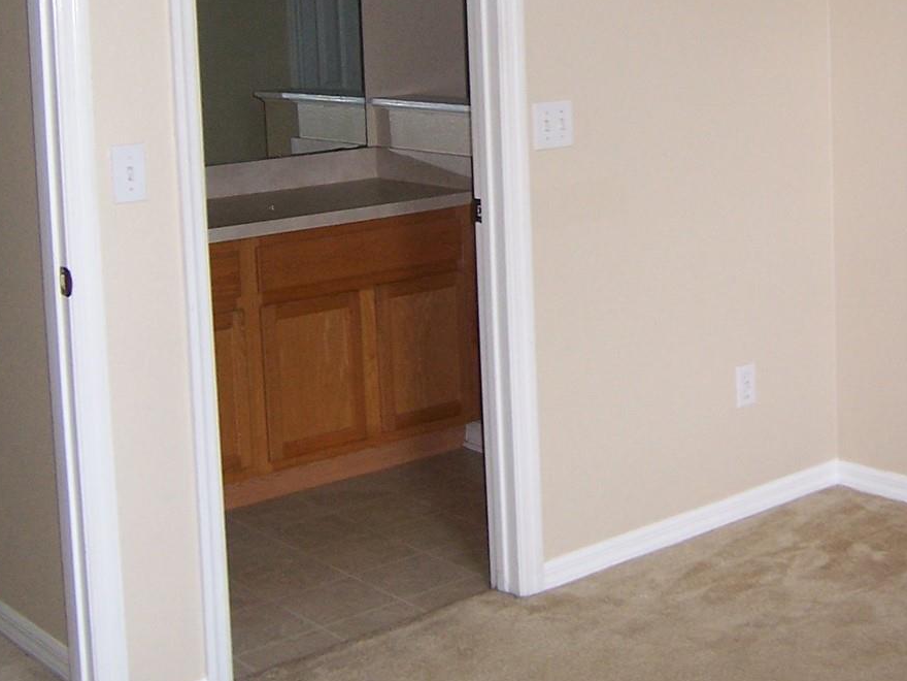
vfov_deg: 23.9
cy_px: 102
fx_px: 1572
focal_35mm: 60
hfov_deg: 31.8
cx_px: 629
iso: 140
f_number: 2.8
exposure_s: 1/60
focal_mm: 5.5
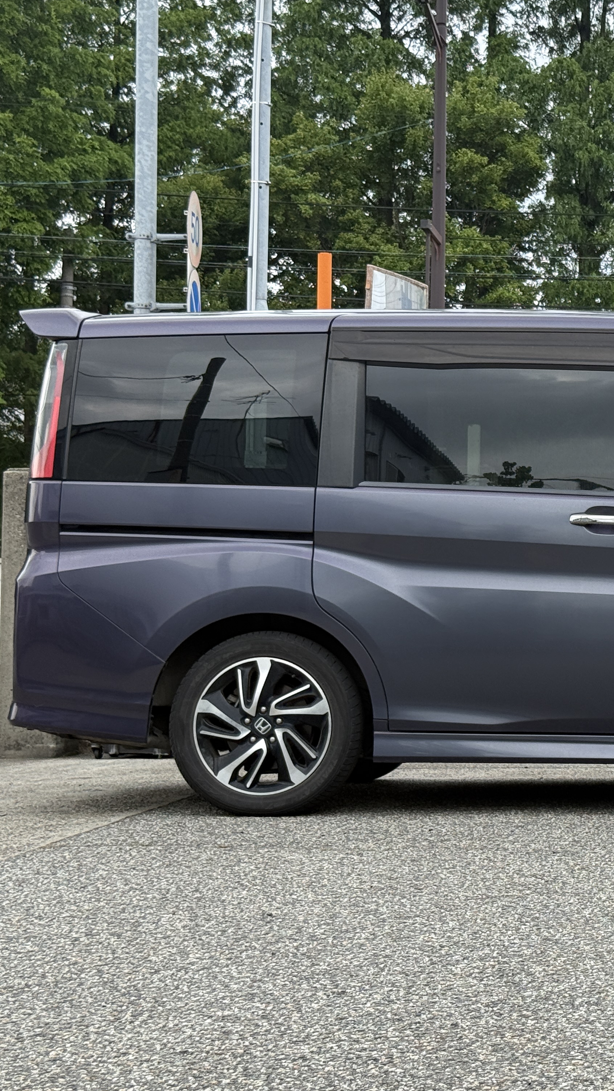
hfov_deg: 16.7
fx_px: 2026
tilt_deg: +2.3
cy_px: 545
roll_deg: -1.1
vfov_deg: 30.2
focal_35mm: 70
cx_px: 661
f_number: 1.78
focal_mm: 6.76
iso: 100
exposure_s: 1/1353
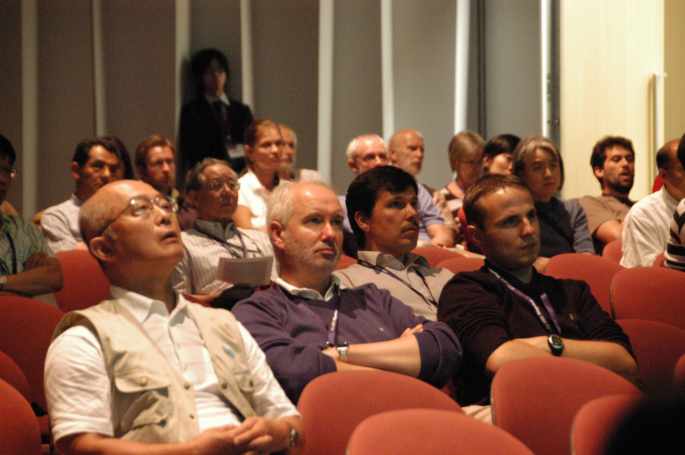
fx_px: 3850
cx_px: 342
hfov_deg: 10.2
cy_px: 228
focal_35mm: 202
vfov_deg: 6.8
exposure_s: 1/10
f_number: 5.6
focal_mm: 135
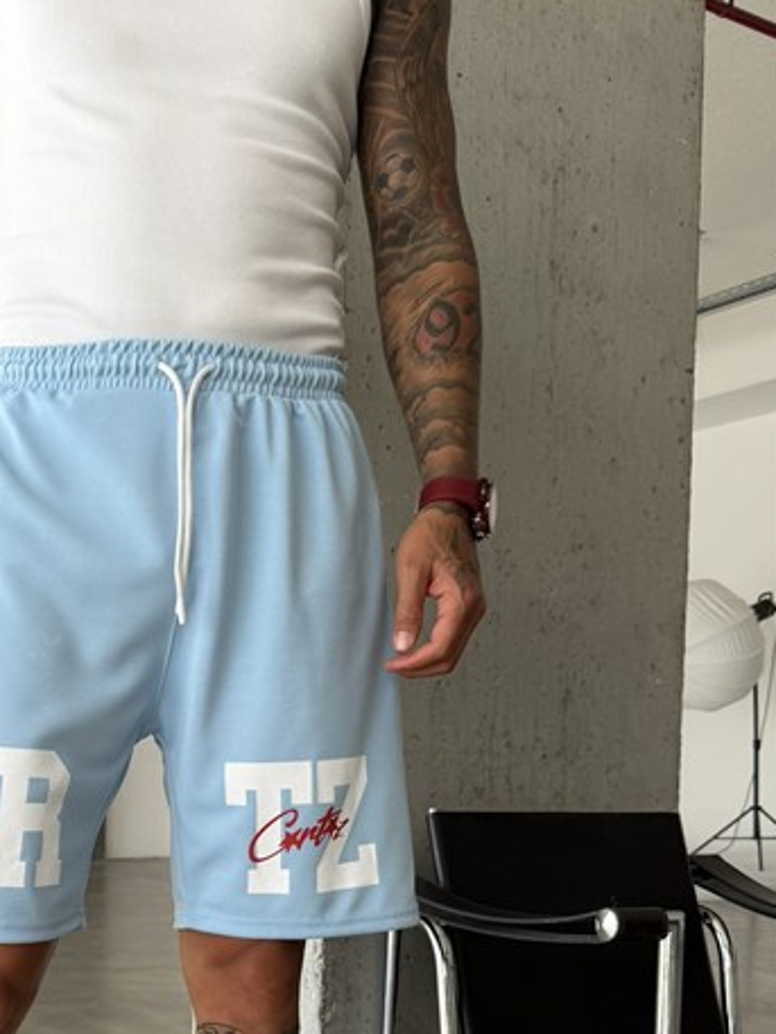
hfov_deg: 32.9
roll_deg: +0.2
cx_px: 106
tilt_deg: -4.8
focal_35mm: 42
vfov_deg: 42.3
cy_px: 860
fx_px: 1255
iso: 80
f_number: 1.78
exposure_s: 1/428
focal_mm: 6.76
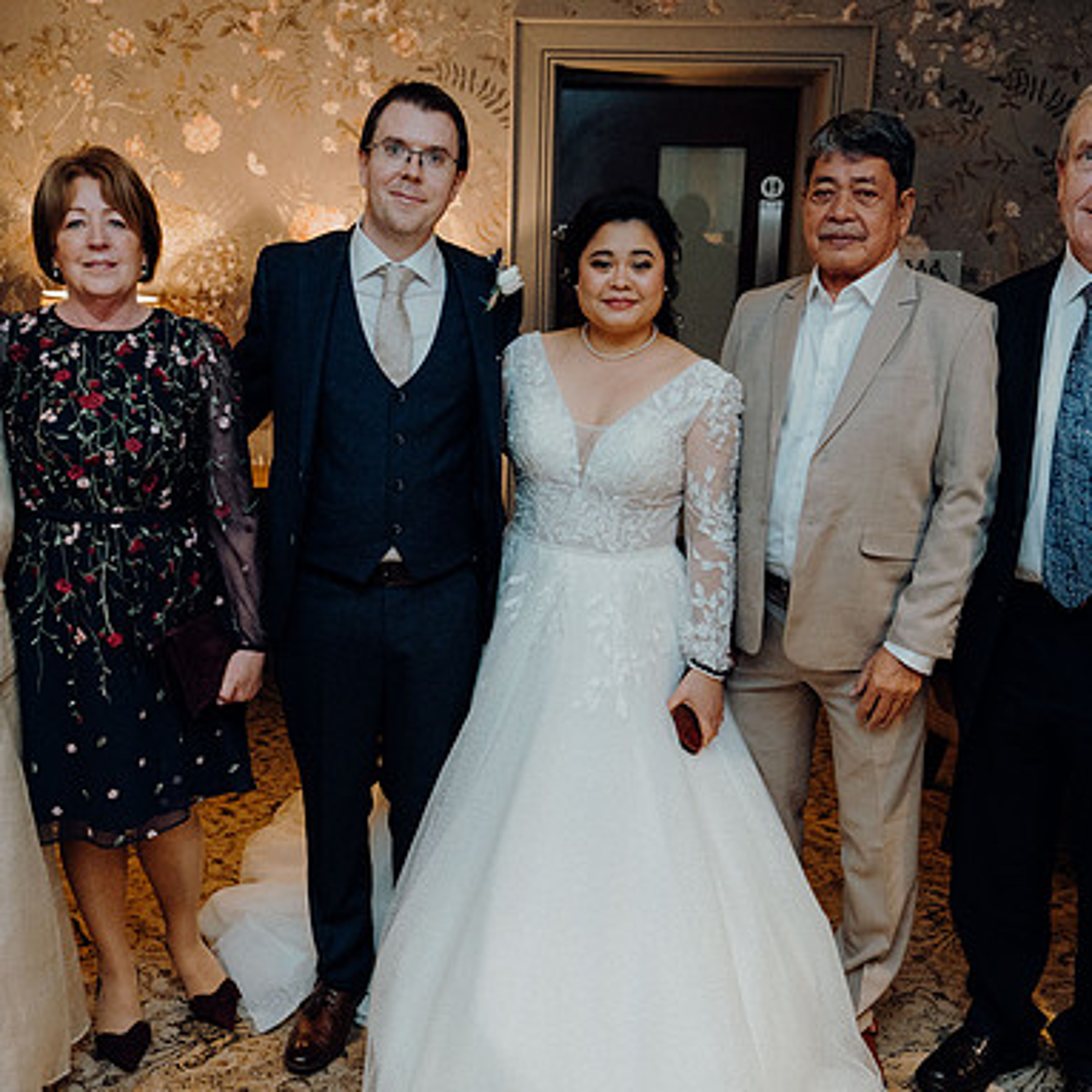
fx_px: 1285
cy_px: 549
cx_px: 479
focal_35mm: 36
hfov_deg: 46.0
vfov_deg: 46.0
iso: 3200
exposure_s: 1/160
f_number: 3.5
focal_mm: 28
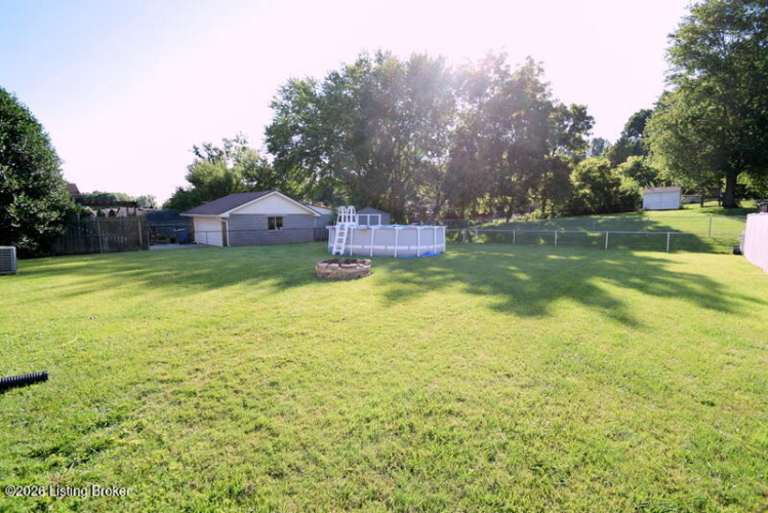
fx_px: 320
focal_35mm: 15
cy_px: 256
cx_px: 384
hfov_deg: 100.4
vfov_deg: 77.4
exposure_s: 1/250
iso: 220
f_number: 8
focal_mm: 10
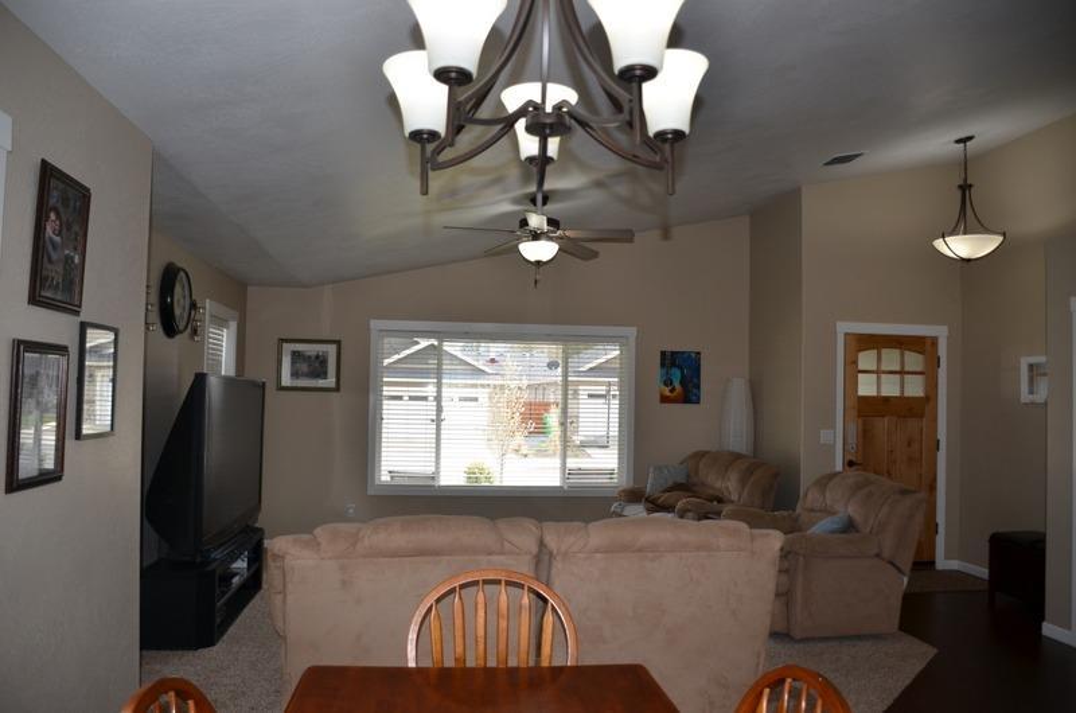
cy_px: 356
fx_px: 805
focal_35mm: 27
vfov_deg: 47.7
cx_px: 538
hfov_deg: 67.5
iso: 200
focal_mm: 18
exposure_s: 1/160
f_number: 3.5
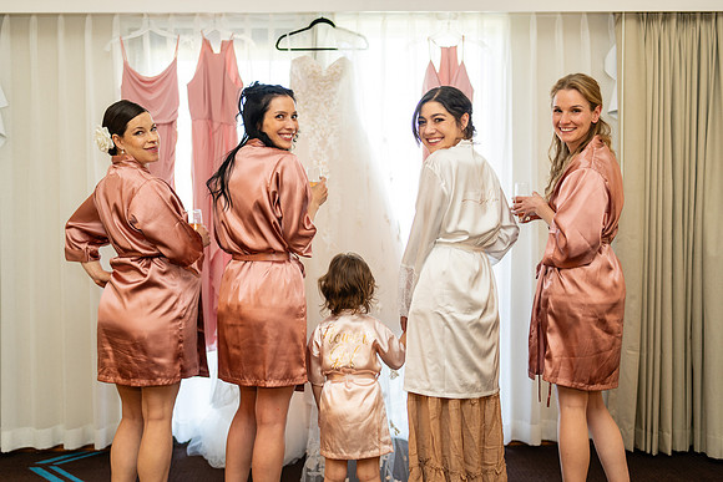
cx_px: 362
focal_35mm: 36
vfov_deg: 37.3
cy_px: 241
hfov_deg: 53.7
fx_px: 714
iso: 250
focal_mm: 35
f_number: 1.2
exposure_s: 1/125
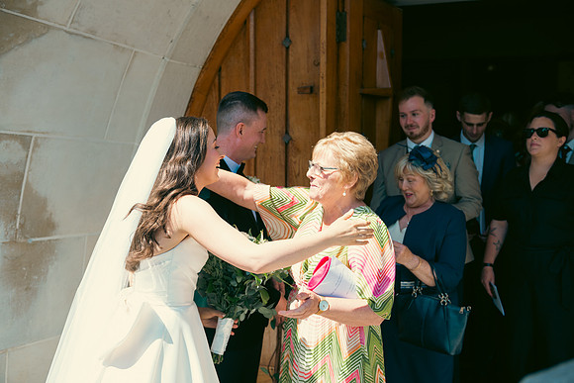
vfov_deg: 29.9
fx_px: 718
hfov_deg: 43.6
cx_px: 287
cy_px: 192
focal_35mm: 45
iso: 100
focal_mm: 45
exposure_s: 1/500
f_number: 3.5
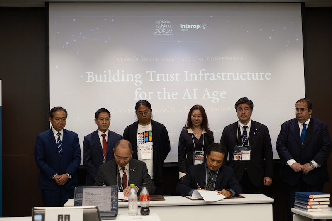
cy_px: 110
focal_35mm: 53
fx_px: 489
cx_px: 166
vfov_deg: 25.5
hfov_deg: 37.5
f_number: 2.8
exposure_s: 1/300
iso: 640
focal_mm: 35
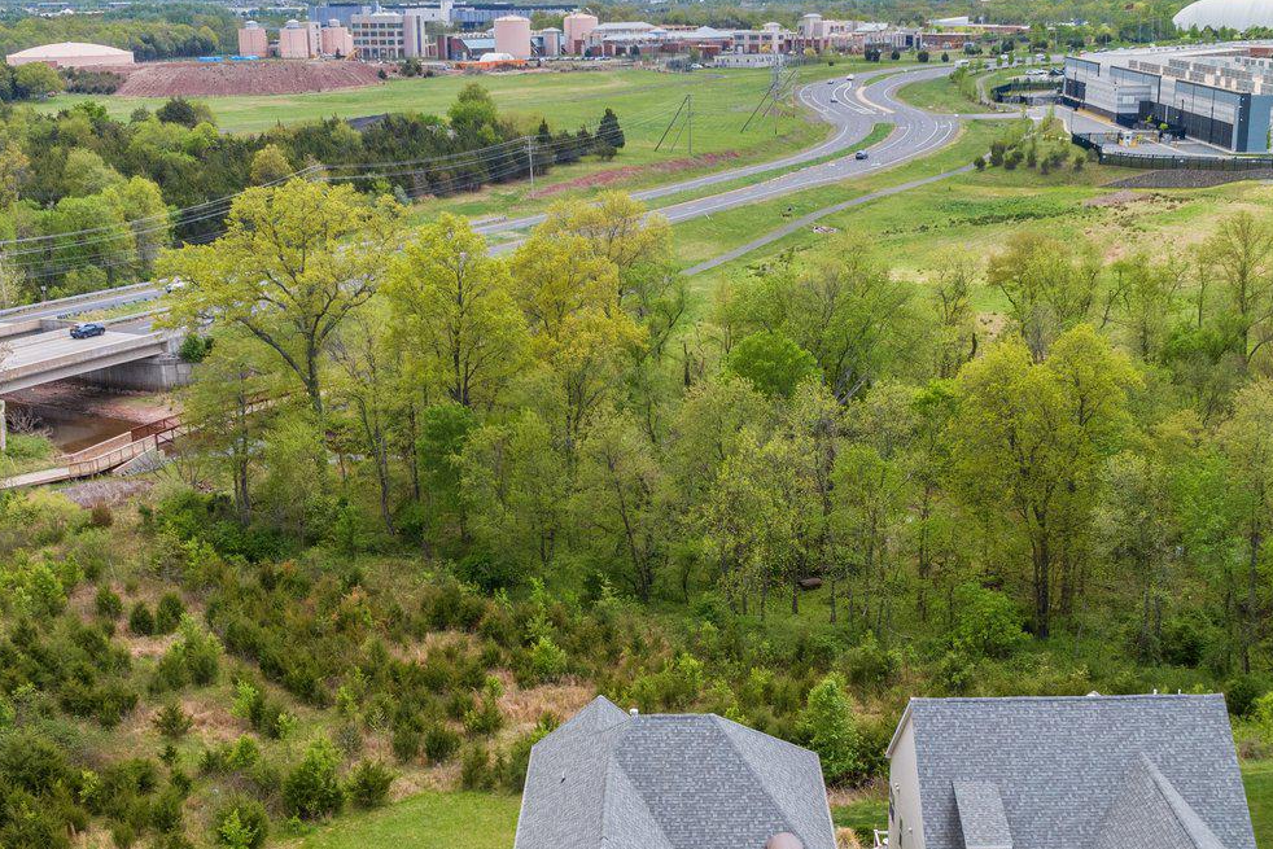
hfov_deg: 38.2
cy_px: 649
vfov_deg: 25.6
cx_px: 664
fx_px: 1839
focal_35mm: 52
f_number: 4
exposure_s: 1/240
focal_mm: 12.29
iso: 200
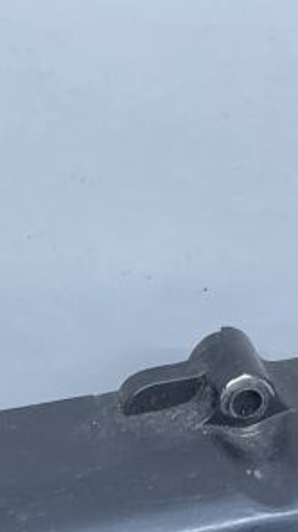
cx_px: -41
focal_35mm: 115
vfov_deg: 17.7
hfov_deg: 10.4
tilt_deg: -69.4
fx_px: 1619
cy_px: 651
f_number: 1.6
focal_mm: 4.2
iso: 80
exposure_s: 1/100
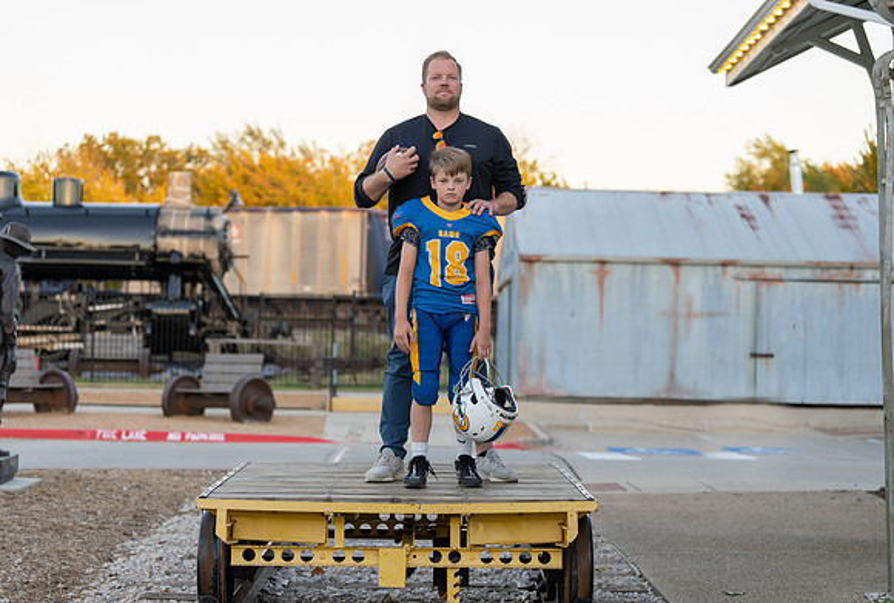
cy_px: 289
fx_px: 1873
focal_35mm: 75
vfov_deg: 18.3
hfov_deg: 26.8
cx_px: 434
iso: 500
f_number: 2.8
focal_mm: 70
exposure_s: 1/320
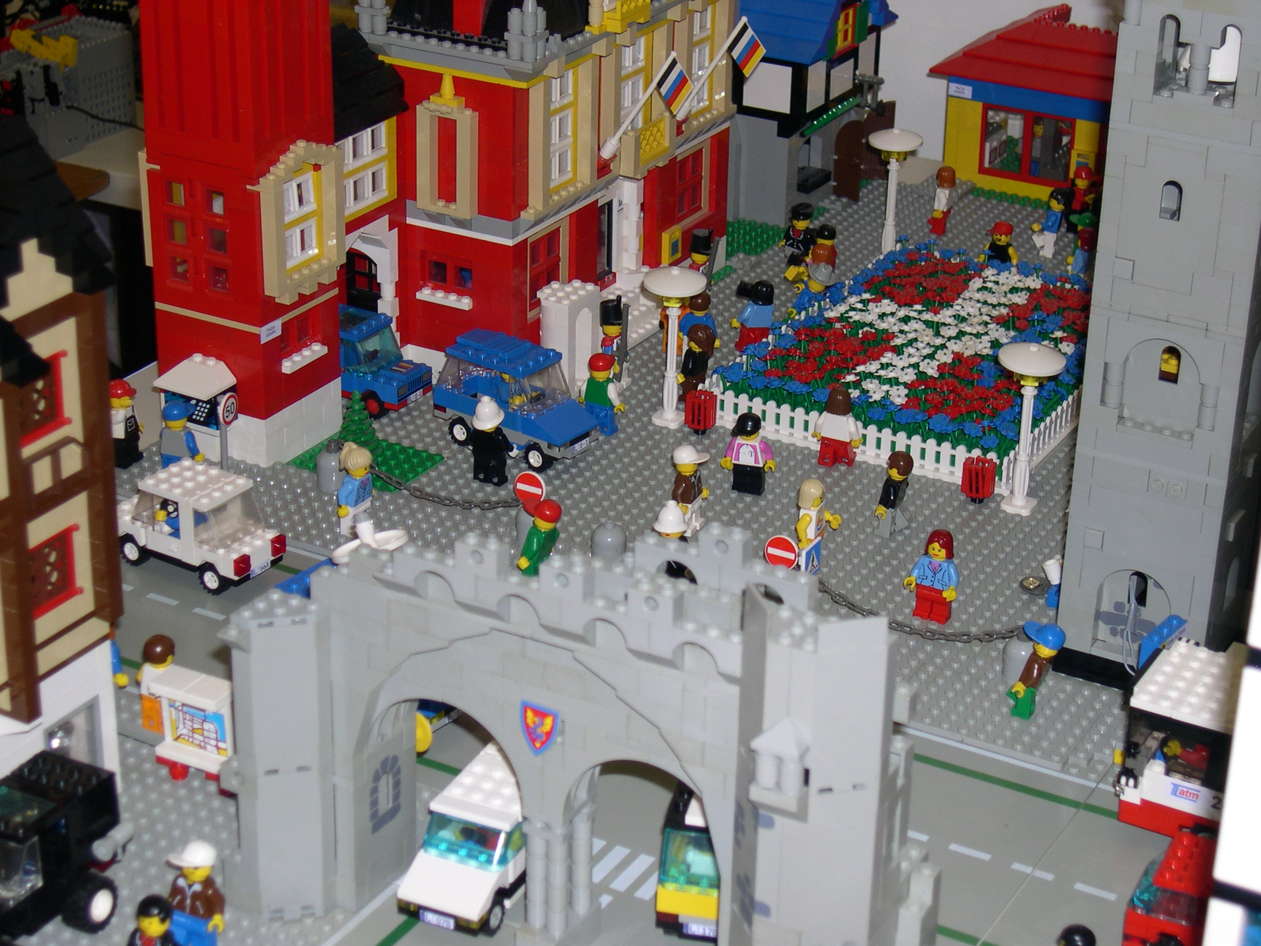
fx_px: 2441
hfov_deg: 29.0
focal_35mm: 67
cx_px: 630
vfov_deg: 21.9
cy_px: 473
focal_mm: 14.2
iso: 100
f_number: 3.7
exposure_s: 1/60
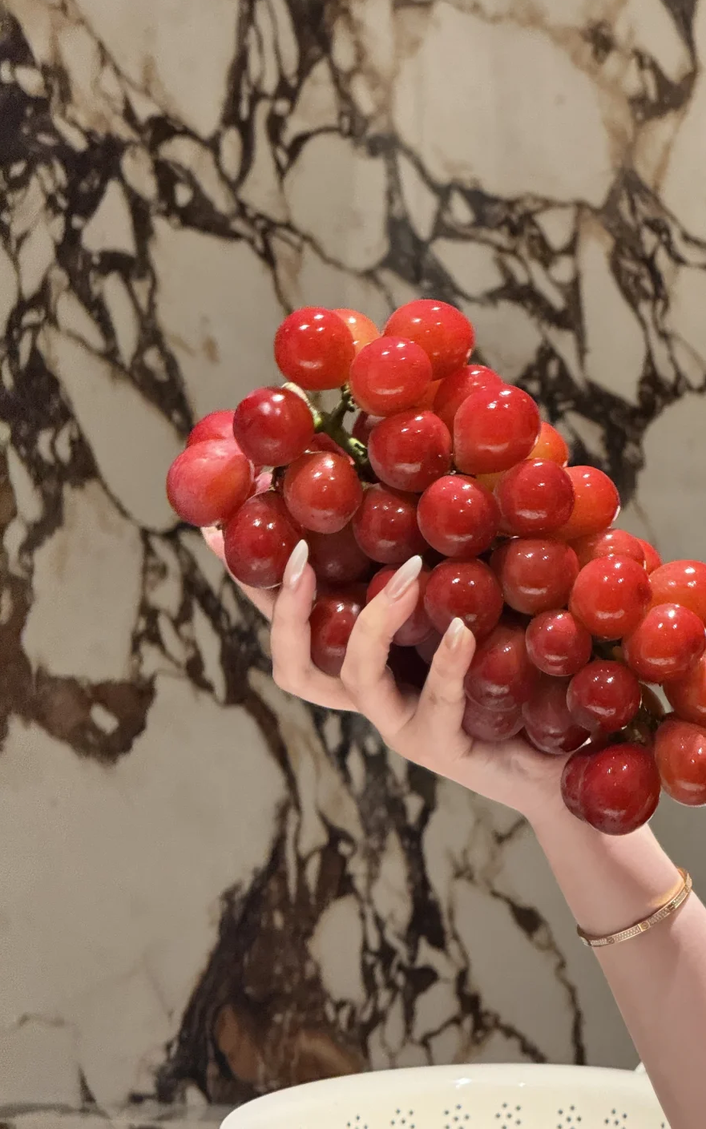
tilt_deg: -5.2
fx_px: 4001
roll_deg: +0.5
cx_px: 430
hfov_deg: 10.1
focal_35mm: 130
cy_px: 571
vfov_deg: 16.1
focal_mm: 15.66
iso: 800
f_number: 2.8
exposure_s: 1/40
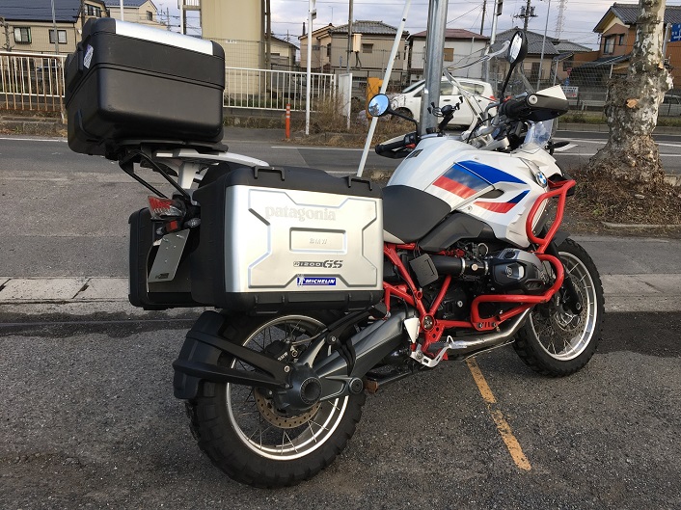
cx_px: 340
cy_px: 255
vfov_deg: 48.2
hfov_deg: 61.7
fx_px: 570
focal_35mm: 29
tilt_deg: -14.7
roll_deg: -2.7
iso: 25
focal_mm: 4.15
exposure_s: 1/167
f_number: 2.2
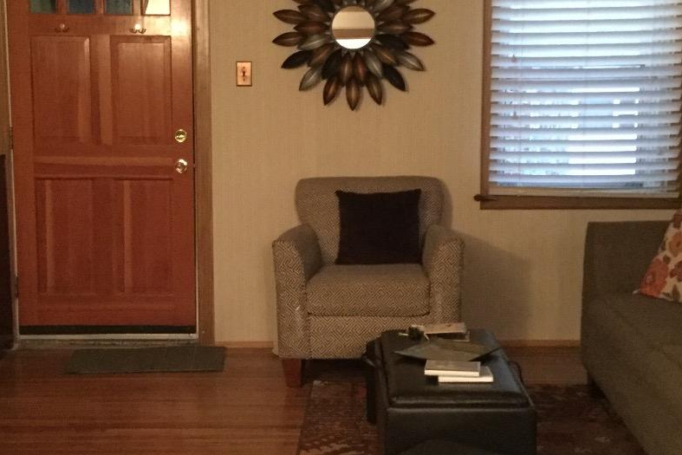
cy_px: 218
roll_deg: -0.1
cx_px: 306
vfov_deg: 23.0
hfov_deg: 33.9
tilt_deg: -8.1
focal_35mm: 59
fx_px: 1118
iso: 640
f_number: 2.4
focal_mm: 3.3
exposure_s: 1/15
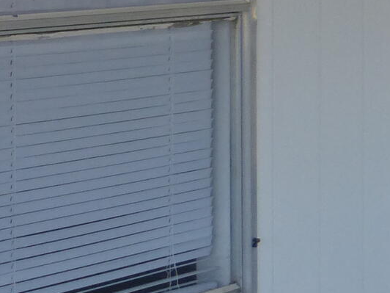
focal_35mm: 141
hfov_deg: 11.4
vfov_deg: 10.3
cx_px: 970
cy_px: -59
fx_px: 1589
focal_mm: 4.5
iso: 100
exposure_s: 1/100
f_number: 2.8
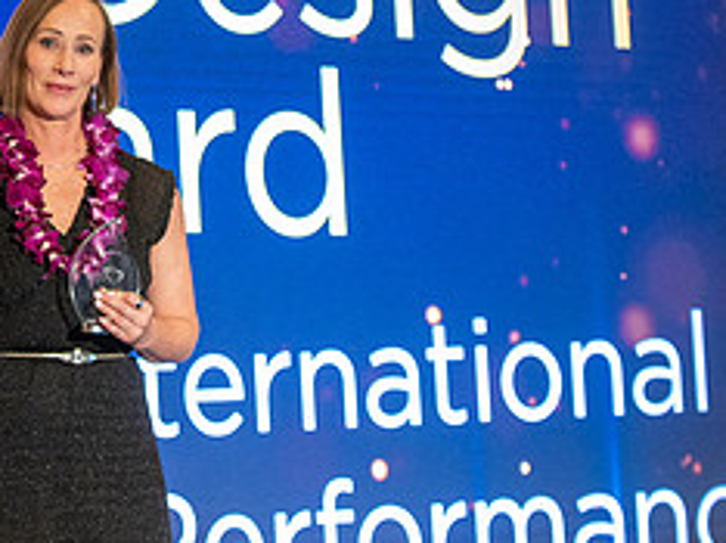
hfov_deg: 11.8
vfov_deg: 8.8
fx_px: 3499
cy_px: 68
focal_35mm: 167
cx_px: 146
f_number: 2.8
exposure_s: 1/125
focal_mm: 70
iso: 3200
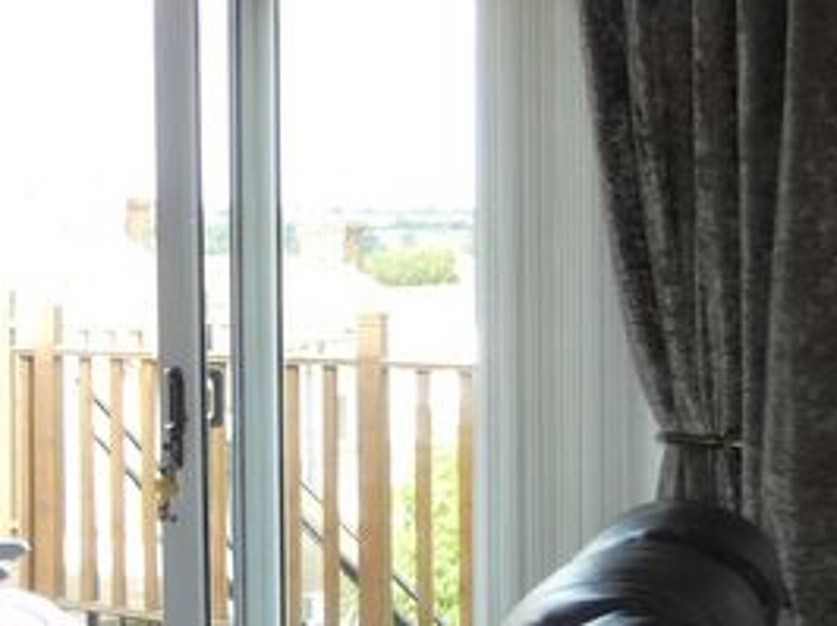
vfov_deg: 19.1
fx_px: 1860
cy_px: 274
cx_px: -409
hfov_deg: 21.4
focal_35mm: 77
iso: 80
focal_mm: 3.6
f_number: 2.8
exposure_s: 1/60
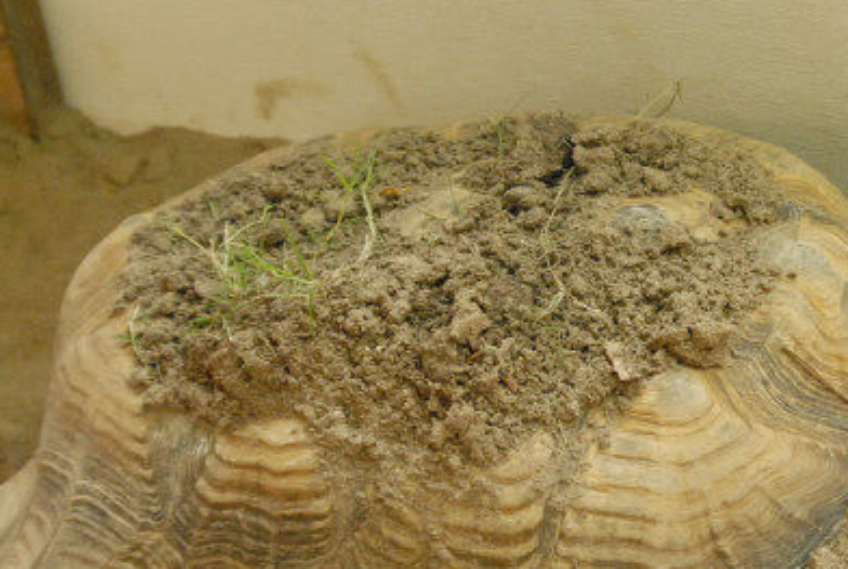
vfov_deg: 12.8
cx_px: 668
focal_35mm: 107
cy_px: 345
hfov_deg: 18.9
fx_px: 2526
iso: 1600
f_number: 4
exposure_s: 1/60
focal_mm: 35
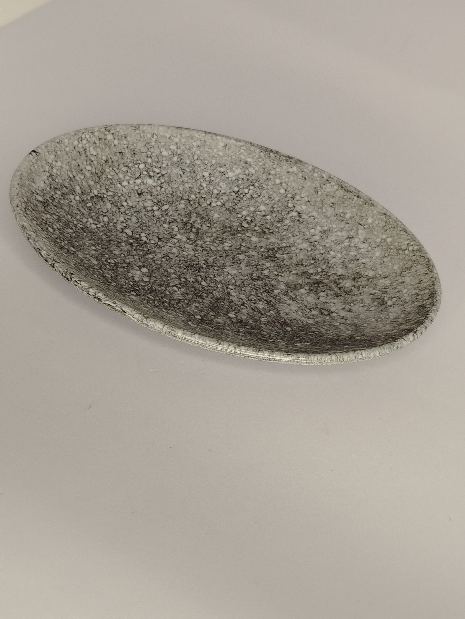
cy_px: 310
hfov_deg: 30.3
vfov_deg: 39.7
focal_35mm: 48
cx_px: 232
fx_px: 860
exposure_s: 1/100
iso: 378
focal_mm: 5.25
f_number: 1.75
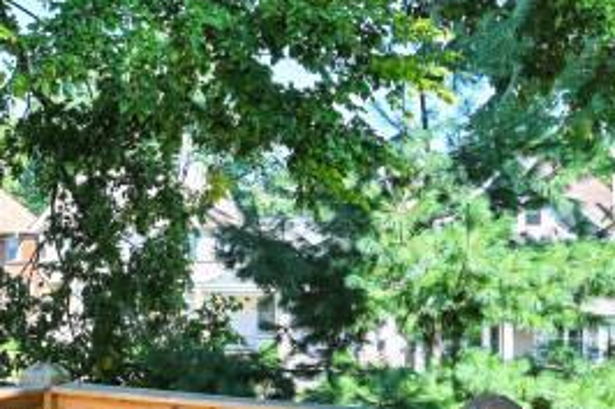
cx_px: -264
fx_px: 1349
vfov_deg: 17.2
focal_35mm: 79
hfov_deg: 22.0
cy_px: 268
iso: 125
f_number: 5.6
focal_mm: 14
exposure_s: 1/250
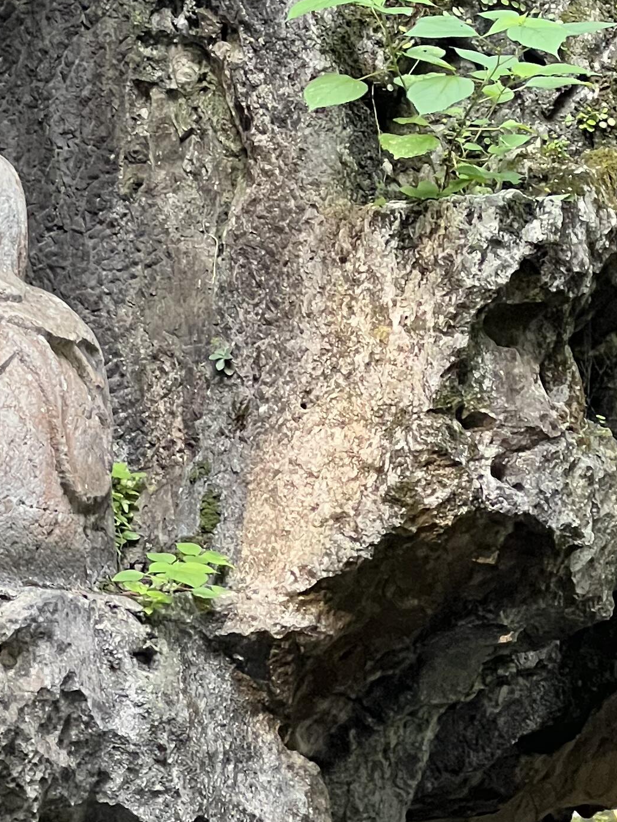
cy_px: 116
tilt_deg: +11.3
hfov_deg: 6.6
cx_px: -134
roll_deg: +0.0
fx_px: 5322
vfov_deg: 8.8
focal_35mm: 224
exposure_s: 1/60
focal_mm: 9
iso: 250
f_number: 2.8
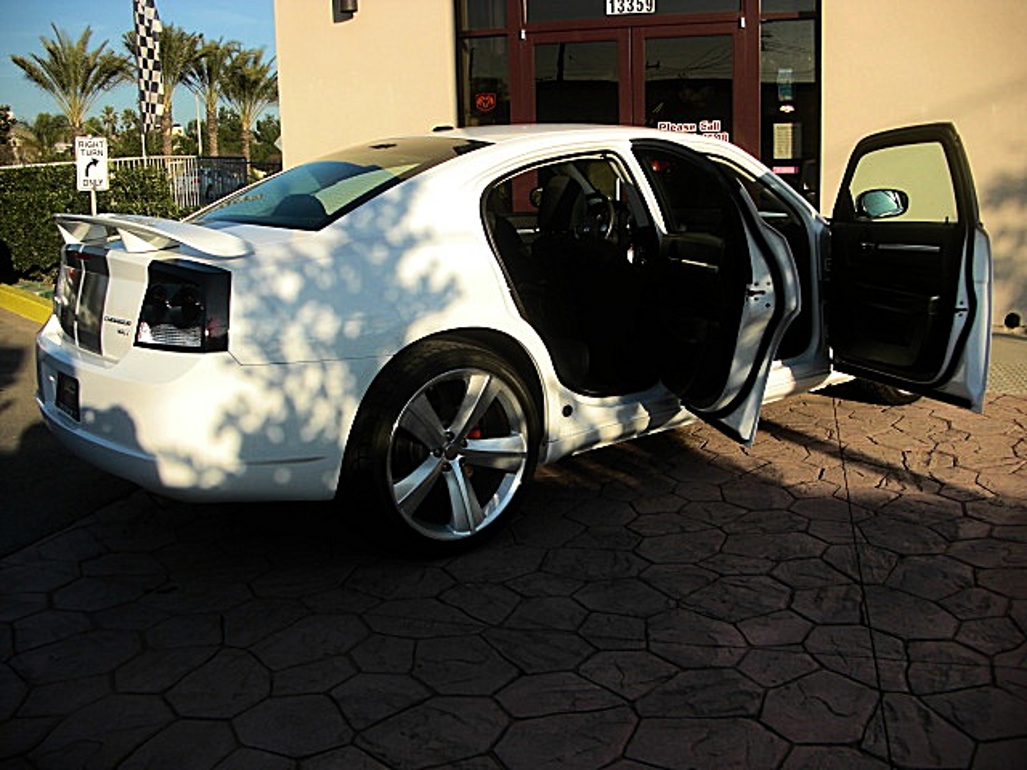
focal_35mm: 36
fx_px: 1068
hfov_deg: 51.4
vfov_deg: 39.7
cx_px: 514
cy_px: 385
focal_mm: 6.3
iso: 50
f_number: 2.8
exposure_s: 1/800
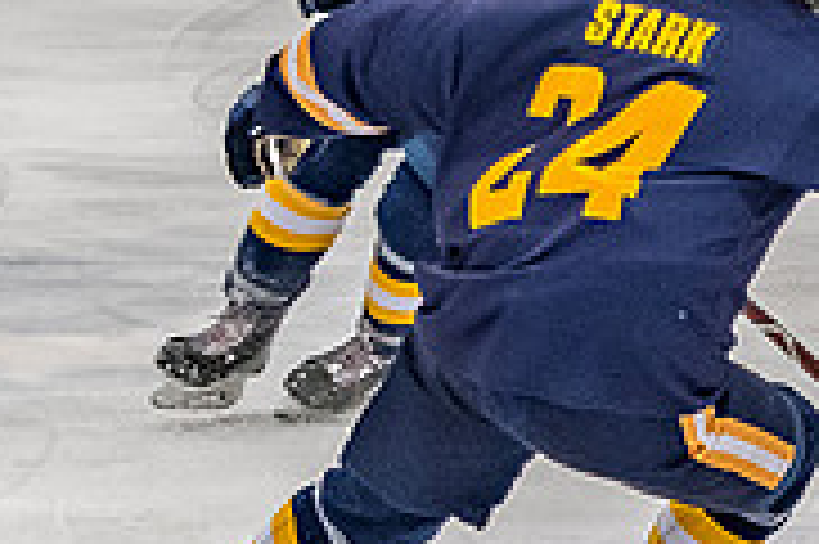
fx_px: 13797
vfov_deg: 2.3
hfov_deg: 3.4
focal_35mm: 607
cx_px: 1396
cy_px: 324
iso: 1600
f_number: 3.2
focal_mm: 90
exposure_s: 1/800
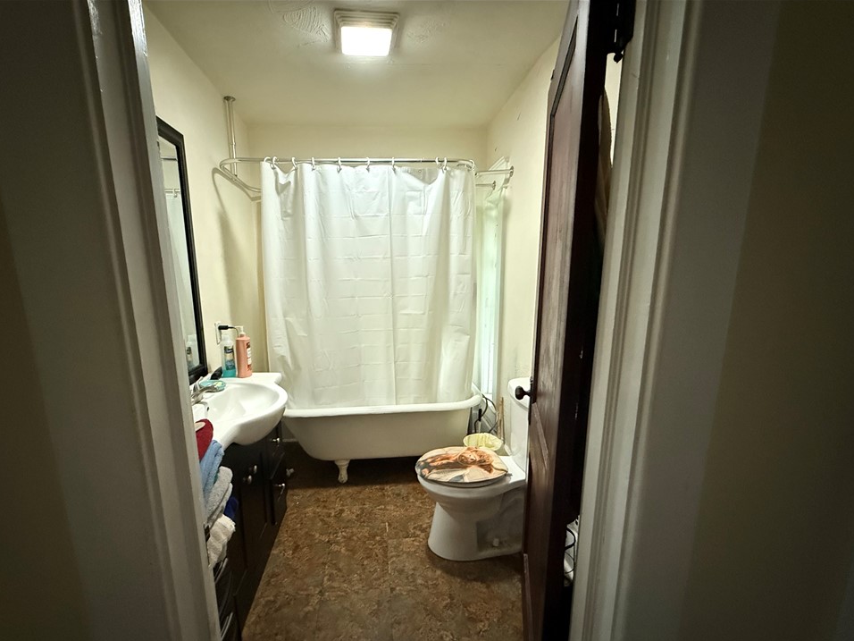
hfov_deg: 98.1
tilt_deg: -10.8
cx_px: 407
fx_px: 370
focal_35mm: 15
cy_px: 342
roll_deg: -0.4
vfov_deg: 81.6
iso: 1250
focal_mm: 2.22
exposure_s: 1/60
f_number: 2.2
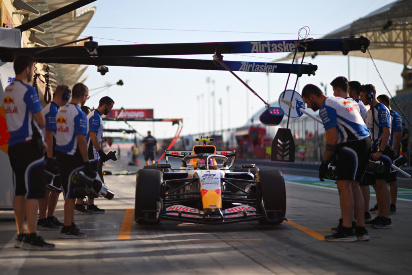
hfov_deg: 23.9
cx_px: 206
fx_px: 973
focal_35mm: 85
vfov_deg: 16.1
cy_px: 138
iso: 100
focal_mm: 85
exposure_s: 1/8000
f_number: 1.4
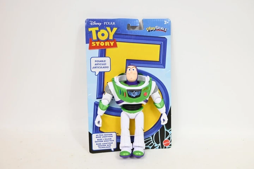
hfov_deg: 57.2
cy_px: 84
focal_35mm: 33
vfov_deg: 40.0
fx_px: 233
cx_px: 127
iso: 400
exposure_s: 1/200
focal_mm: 22
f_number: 4
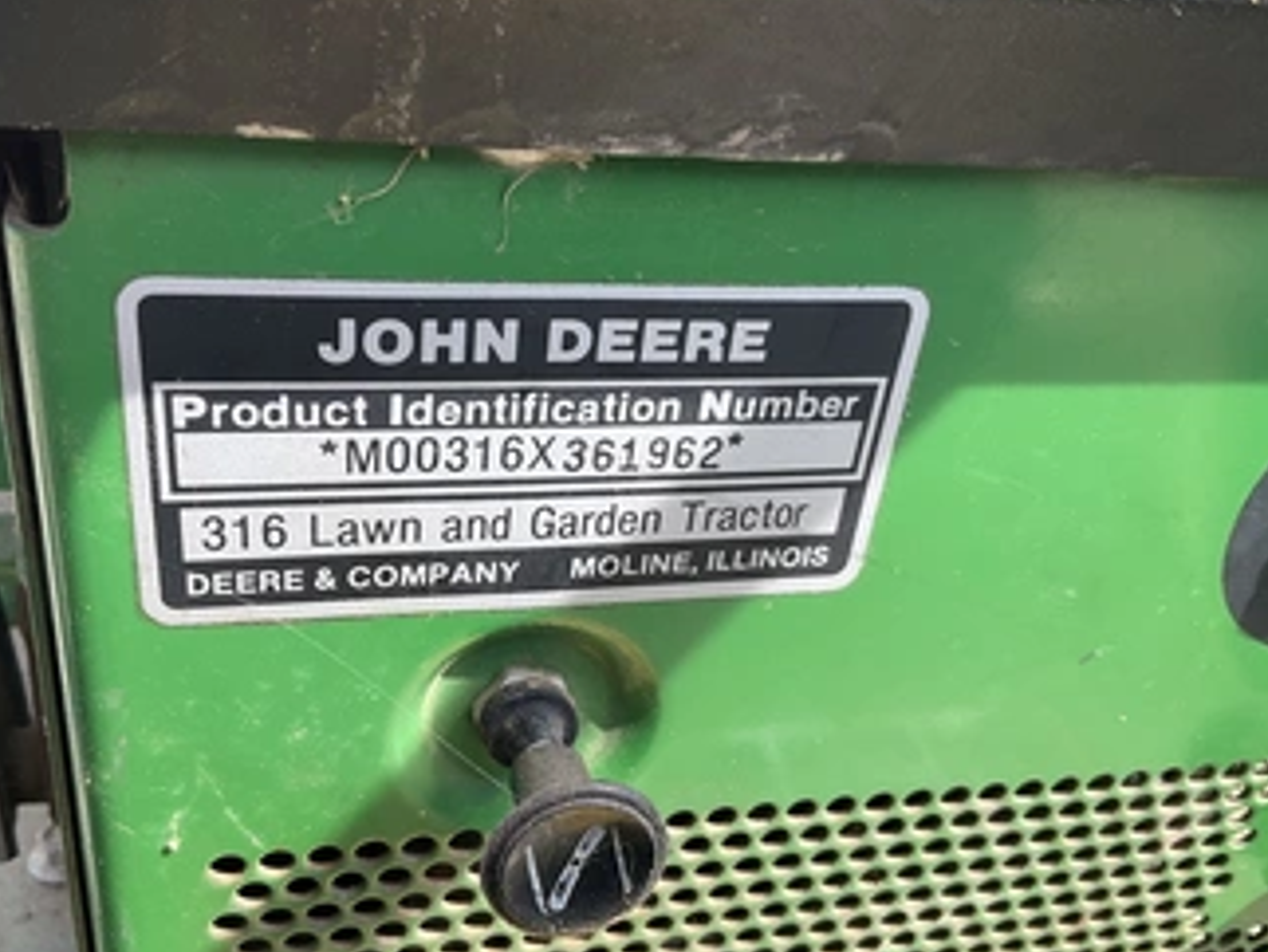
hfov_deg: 51.3
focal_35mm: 36
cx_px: 606
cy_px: 531
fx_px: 1320
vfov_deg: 39.6
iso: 25
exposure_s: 1/247
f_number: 1.8
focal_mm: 3
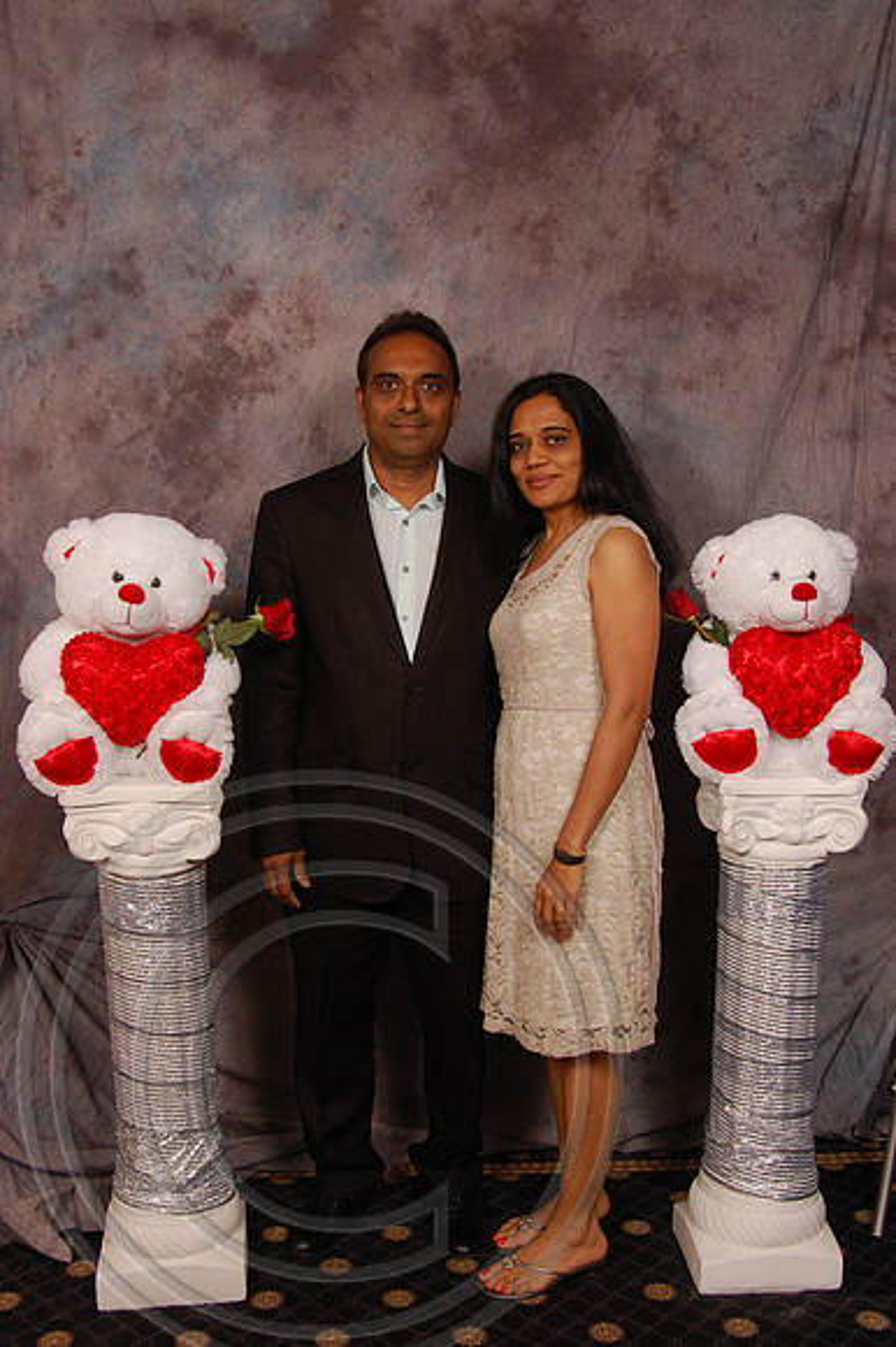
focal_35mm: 36
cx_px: 448
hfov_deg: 36.8
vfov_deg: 53.2
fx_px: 1346
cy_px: 674
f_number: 5.6
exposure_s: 1/200
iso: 400
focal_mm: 24
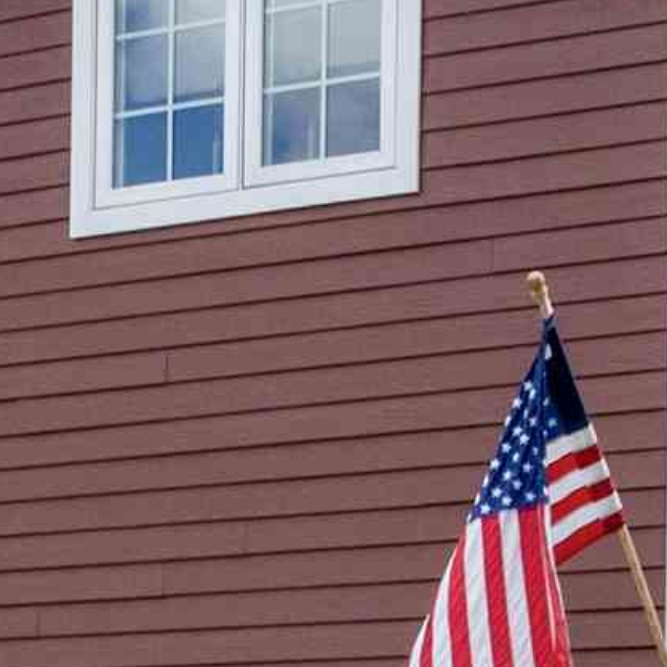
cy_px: 1057
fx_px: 3401
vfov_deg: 10.7
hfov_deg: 11.1
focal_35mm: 156
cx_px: 98
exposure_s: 1/3200
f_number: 2.8
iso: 350
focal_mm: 12.29
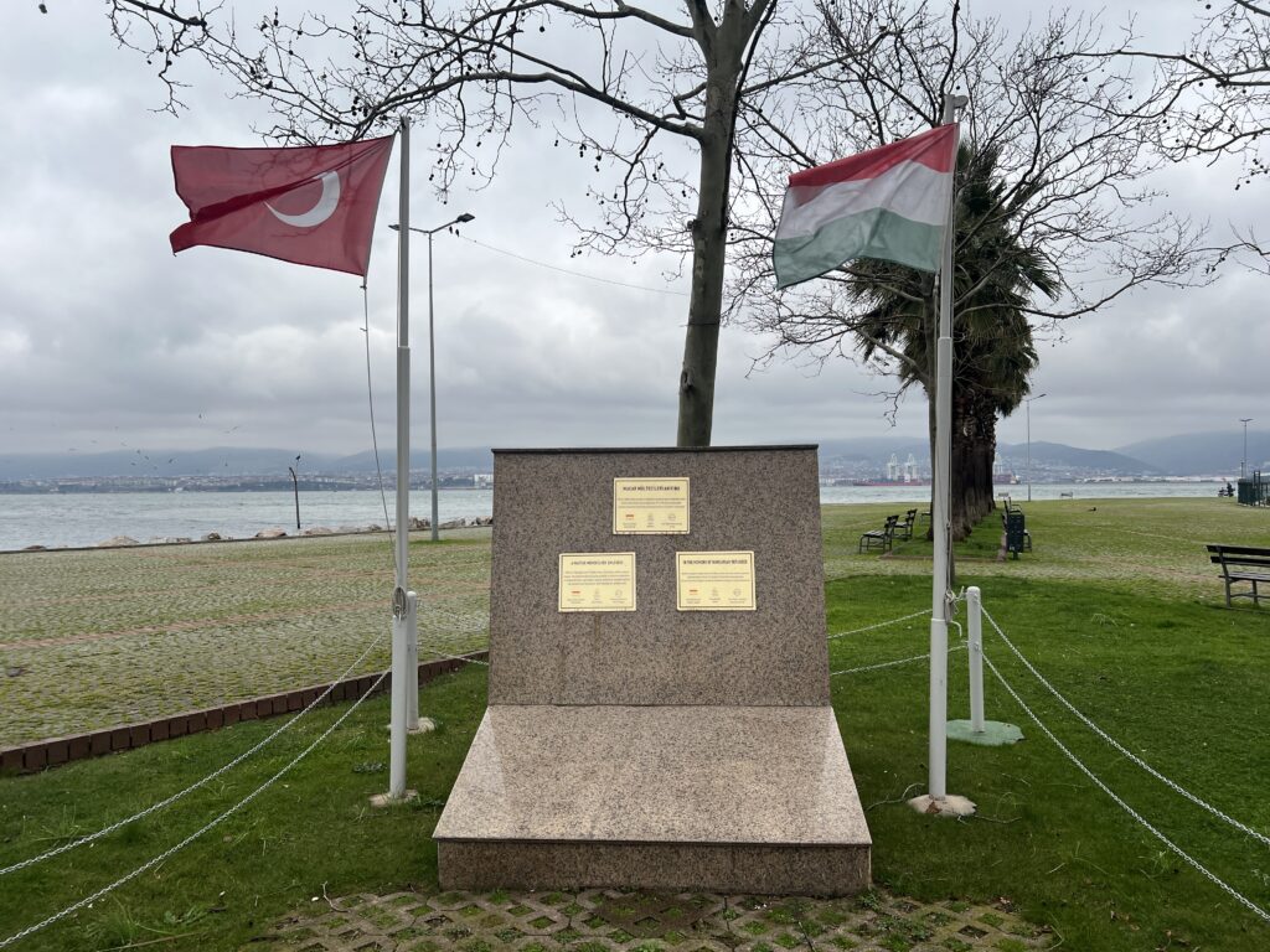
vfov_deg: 53.1
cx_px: 635
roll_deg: +0.6
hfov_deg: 67.3
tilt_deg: -0.2
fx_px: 954
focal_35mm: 26
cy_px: 476
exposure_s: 1/748
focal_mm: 5.7
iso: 50
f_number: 1.5
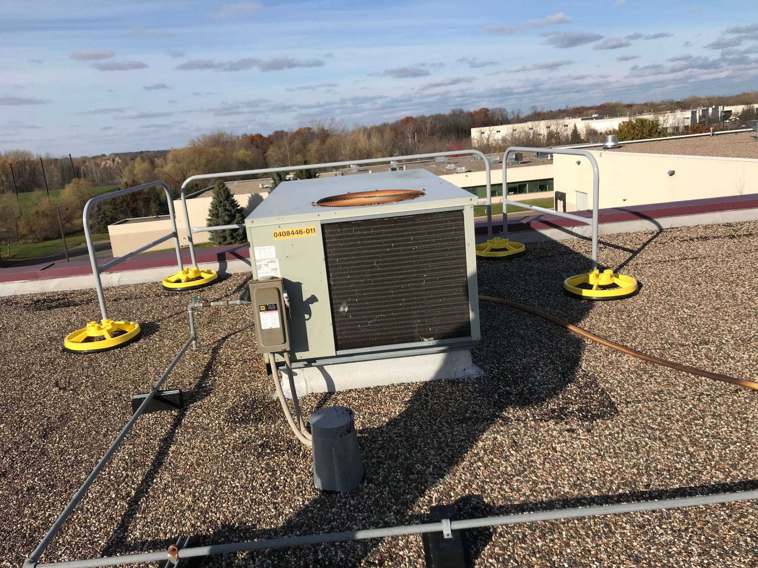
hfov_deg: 63.4
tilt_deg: -13.0
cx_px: 379
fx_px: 613
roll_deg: +5.7
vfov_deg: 49.7
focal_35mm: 28
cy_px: 284
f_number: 1.8
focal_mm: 3.99
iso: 20
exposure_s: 1/2591
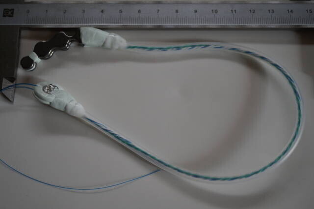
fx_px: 392
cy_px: 104
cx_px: 157
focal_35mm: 45
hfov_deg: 43.7
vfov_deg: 29.8
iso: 500
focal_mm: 30
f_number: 4
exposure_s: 1/60
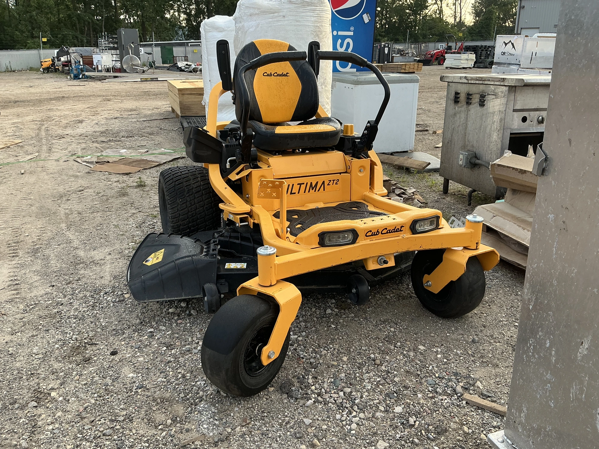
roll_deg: -0.1
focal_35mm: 28
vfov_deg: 49.7
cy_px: 224
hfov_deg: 63.4
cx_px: 300
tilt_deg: -20.5
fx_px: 485
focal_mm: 3
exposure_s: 1/210
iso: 20
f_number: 1.8
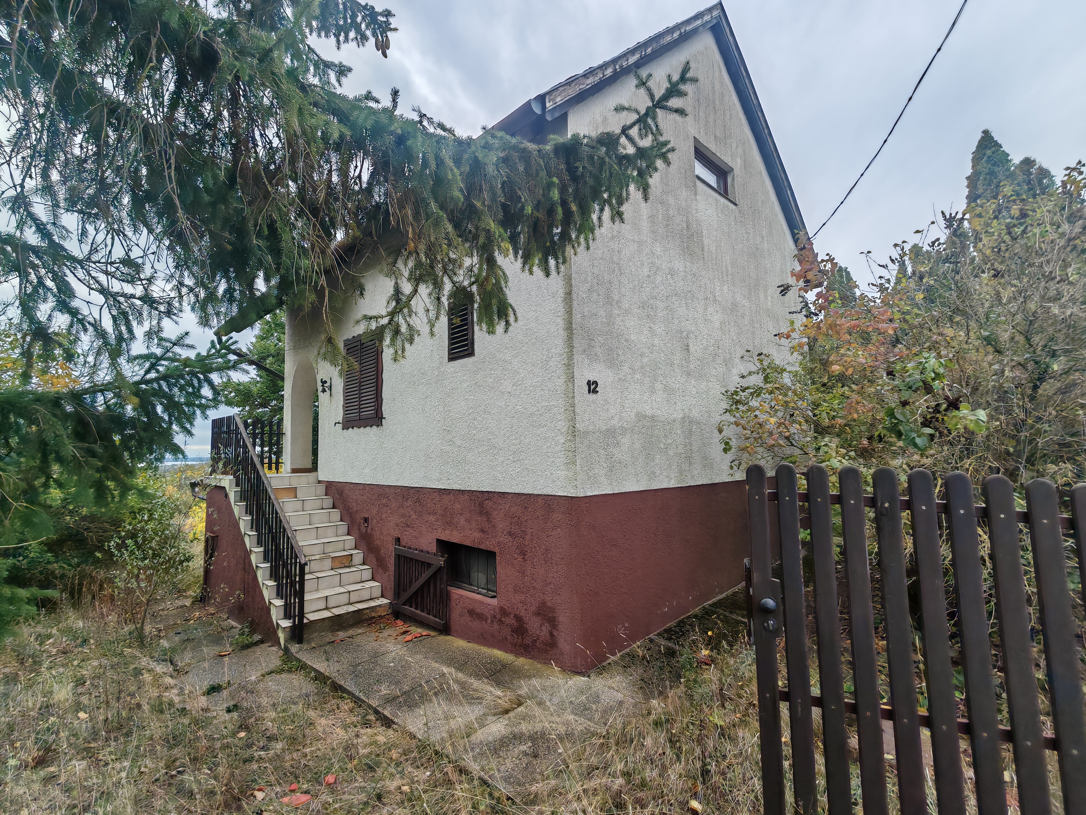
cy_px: 408
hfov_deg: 94.5
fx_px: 502
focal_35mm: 16
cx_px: 543
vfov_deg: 78.1
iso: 50
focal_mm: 1.96
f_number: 2.2
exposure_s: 1/760
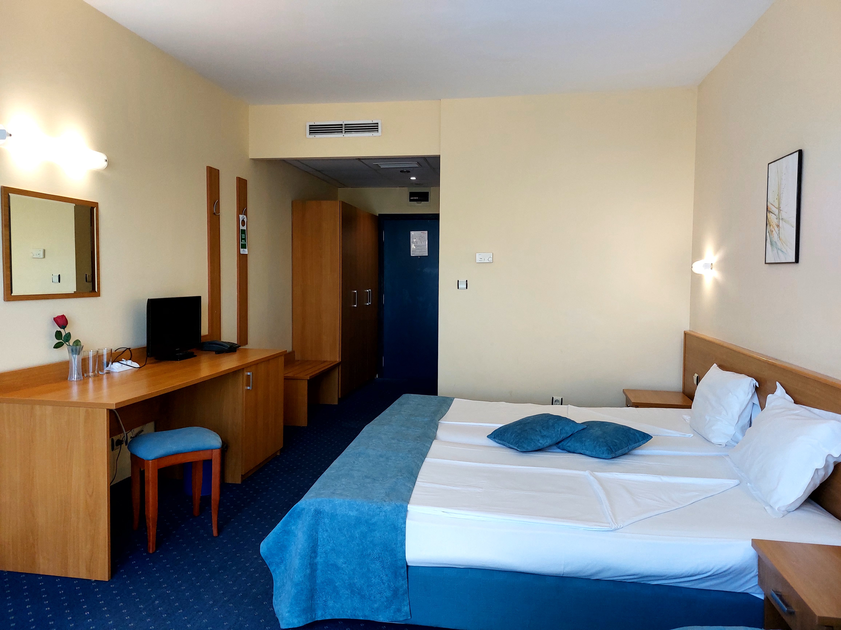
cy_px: 315
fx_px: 583
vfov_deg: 56.8
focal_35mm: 24
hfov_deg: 71.6
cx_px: 420
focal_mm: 5.23
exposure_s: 1/100
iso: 160
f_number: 1.8
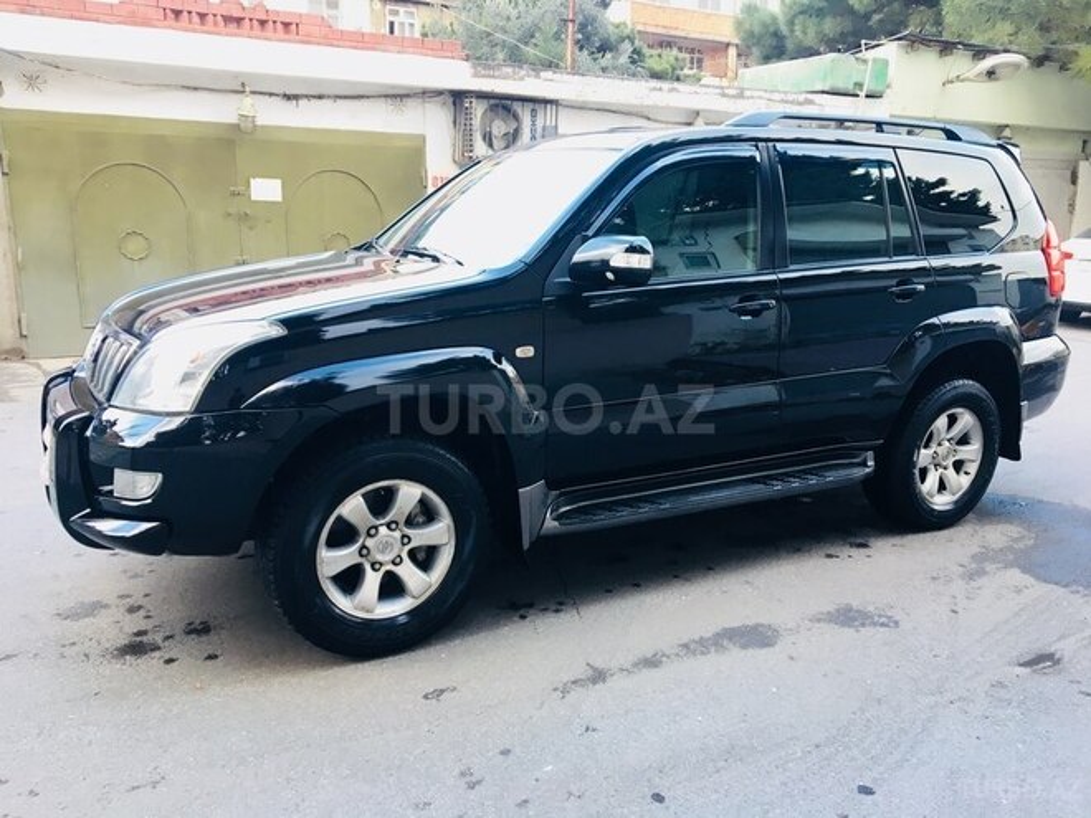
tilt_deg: -11.7
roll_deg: -0.3
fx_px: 914
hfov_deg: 61.7
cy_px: 409
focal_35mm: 29
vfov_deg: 48.2
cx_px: 546
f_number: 2.2
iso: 25
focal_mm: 4.15
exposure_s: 1/33
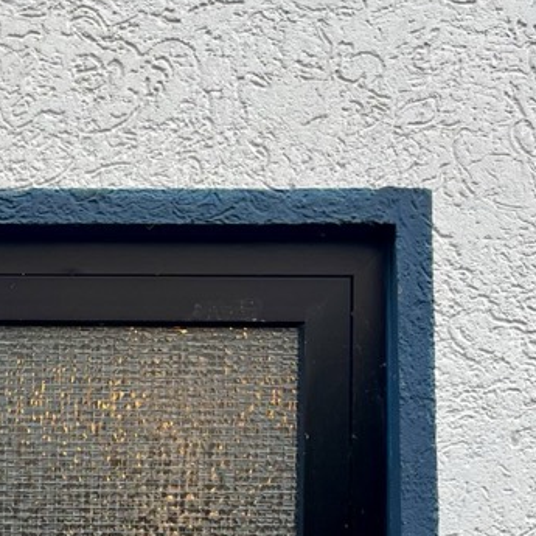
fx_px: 1401
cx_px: 70
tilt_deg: -0.1
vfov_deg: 21.1
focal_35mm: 80
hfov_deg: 21.3
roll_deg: +1.2
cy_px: 492
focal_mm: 5.1
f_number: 1.6
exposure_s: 1/245
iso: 40
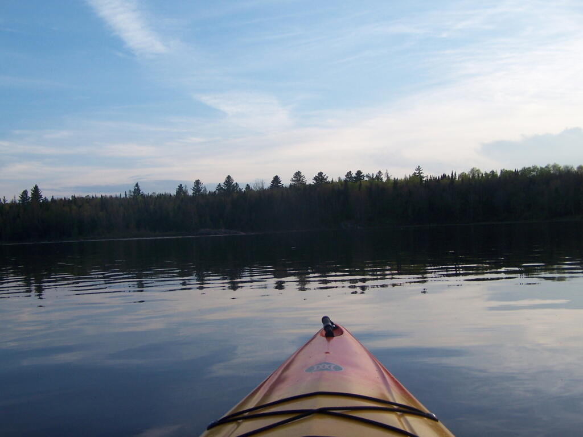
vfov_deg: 37.7
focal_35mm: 38
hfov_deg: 49.0
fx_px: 640
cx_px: 292
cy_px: 218
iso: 80
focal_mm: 6.3
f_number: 2.8
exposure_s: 1/500
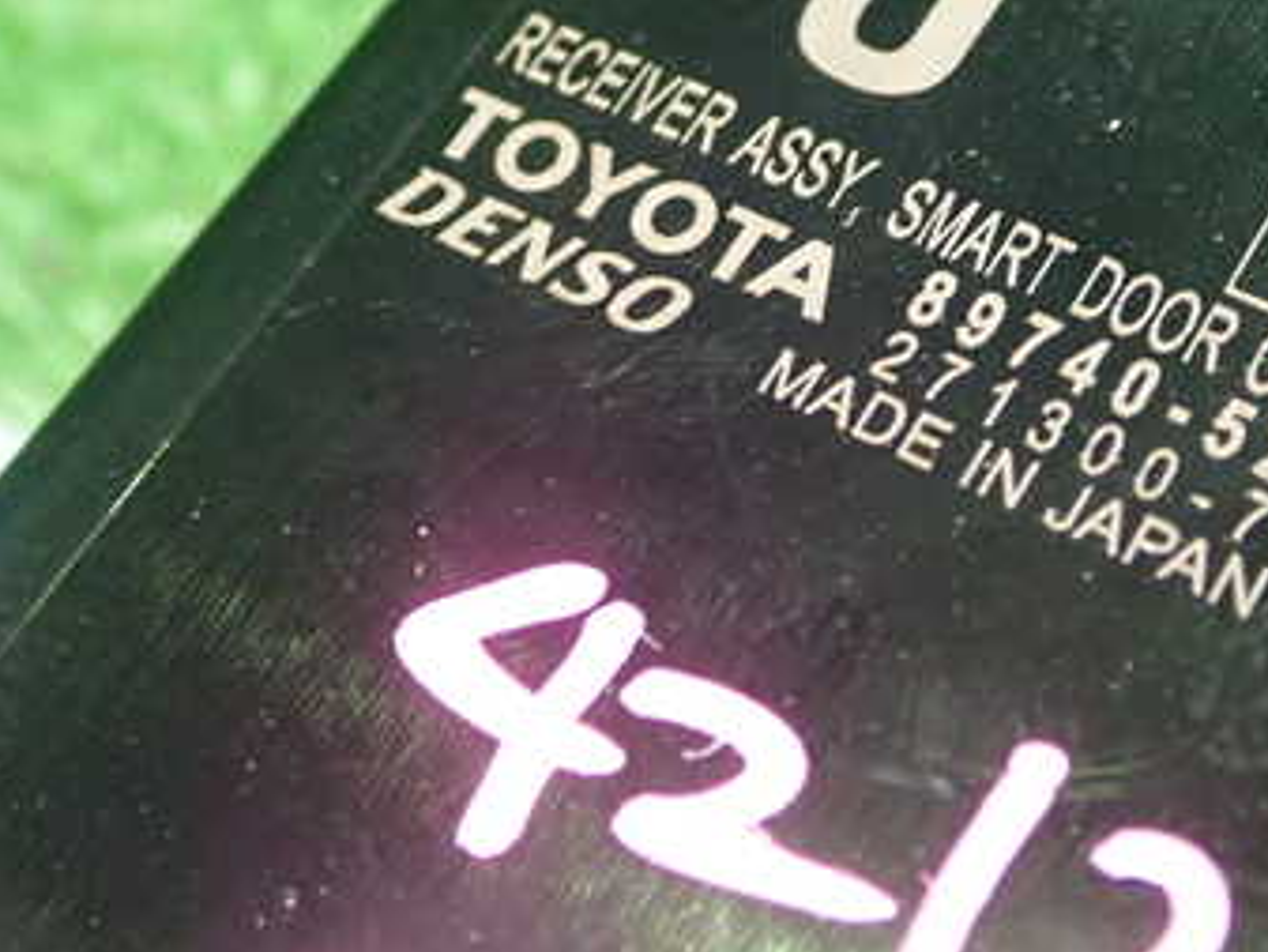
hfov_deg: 26.6
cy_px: 271
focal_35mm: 73
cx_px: 816
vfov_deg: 20.1
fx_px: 2675
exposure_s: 1/40
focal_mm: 7.31
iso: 400
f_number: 2.8
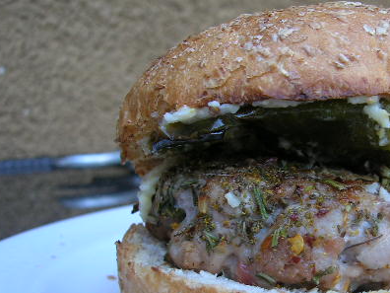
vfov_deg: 26.3
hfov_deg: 34.1
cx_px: 300
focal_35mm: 55
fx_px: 620
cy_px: 205
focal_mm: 5.7
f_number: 2.9
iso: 50
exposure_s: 1/30
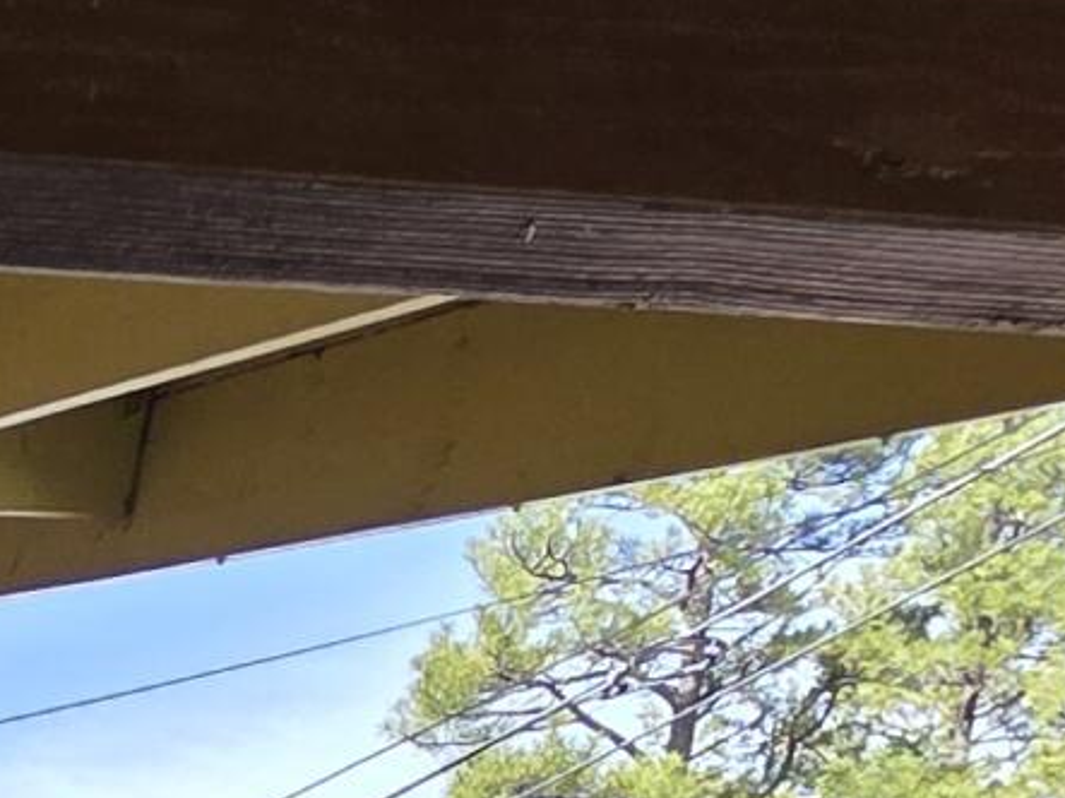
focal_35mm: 88
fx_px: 2707
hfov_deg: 15.7
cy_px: 2106
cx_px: -1262
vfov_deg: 12.1
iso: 40
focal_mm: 2.2
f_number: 1.9
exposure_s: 1/377
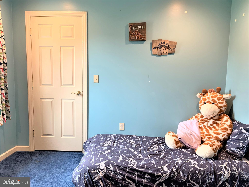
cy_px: 94
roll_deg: -1.6
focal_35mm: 26
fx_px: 187
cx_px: 124
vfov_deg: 53.1
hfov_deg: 67.3
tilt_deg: -5.3
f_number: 1.8
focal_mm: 4.25
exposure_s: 1/60
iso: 200
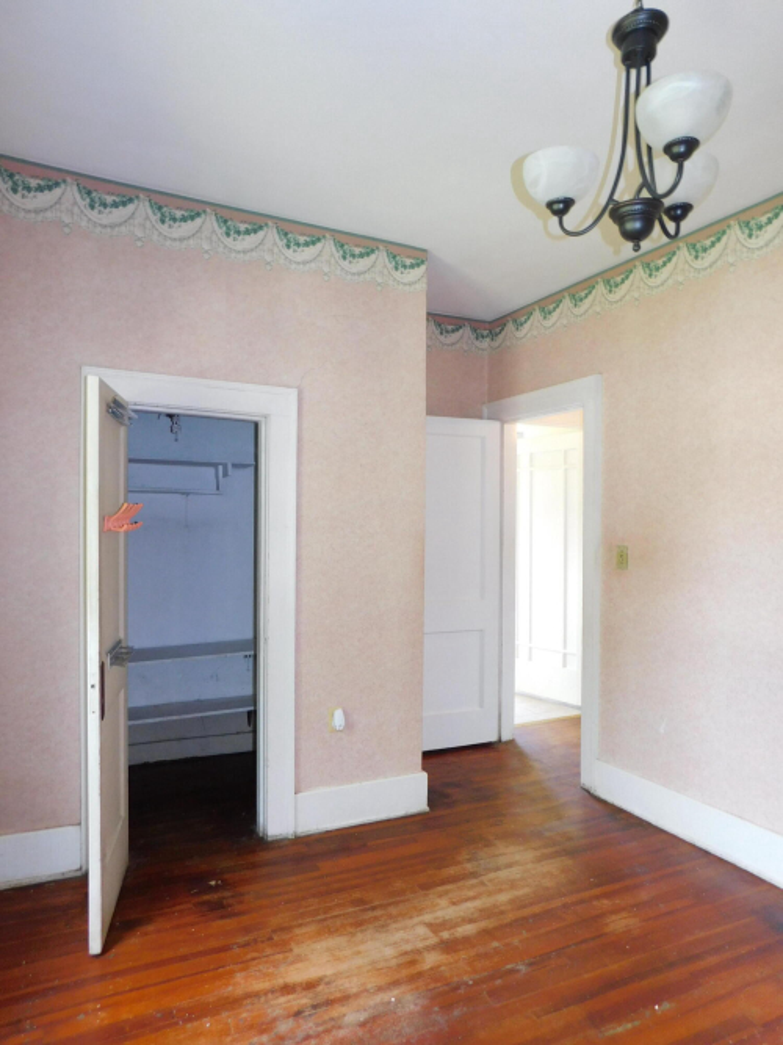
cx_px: 392
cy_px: 522
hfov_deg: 58.9
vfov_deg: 73.9
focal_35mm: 23
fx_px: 694
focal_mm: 4
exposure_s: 1/30
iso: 200
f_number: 3
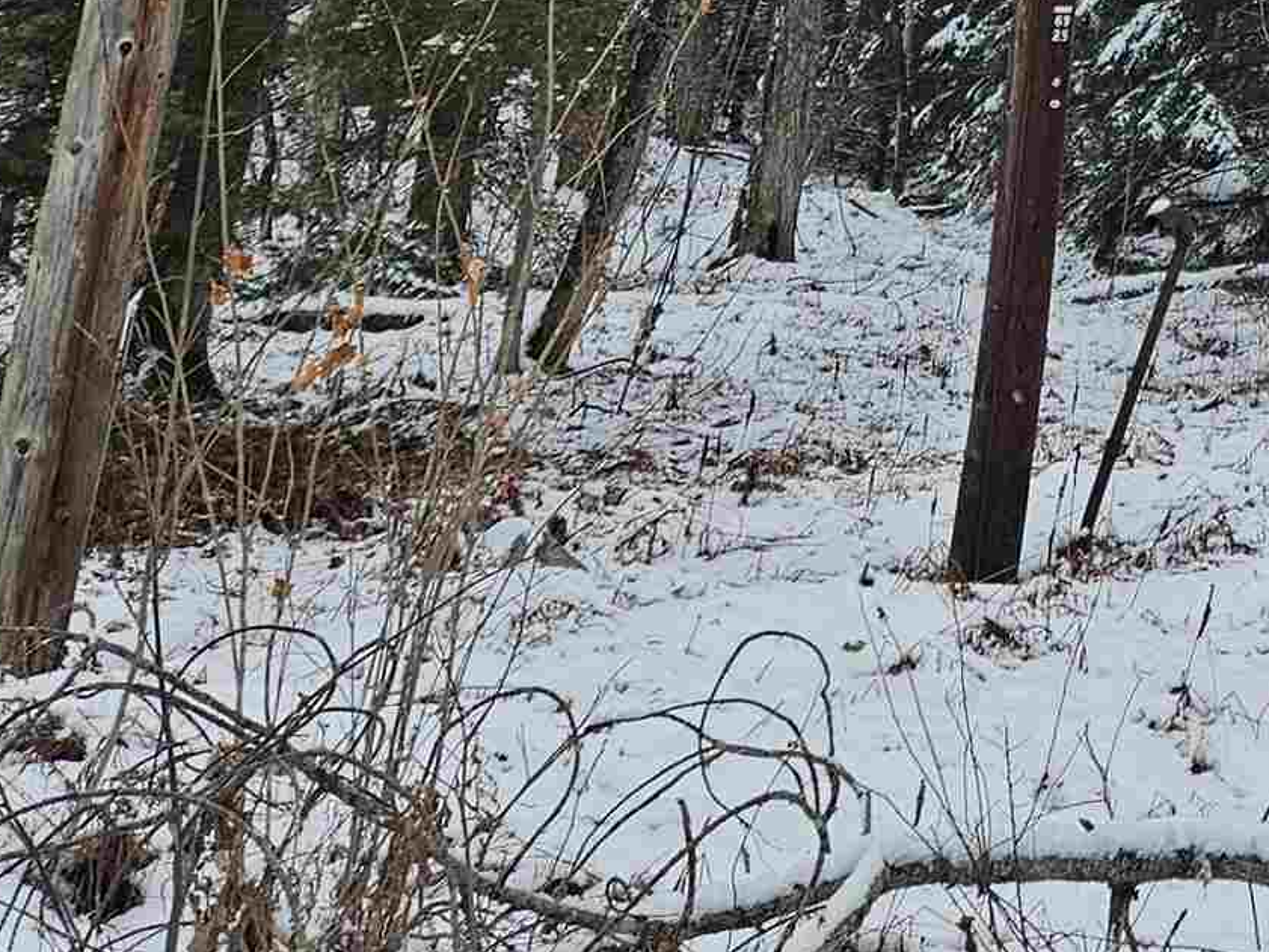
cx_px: 1595
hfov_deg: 21.3
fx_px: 3080
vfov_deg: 15.2
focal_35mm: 84
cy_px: -757
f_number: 1.8
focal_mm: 5.4
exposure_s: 1/516
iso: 32
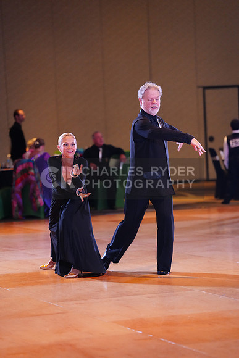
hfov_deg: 9.8
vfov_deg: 14.7
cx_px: 120
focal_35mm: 140
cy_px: 179
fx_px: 1393
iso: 5000
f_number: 2.8
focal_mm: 140
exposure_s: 1/400
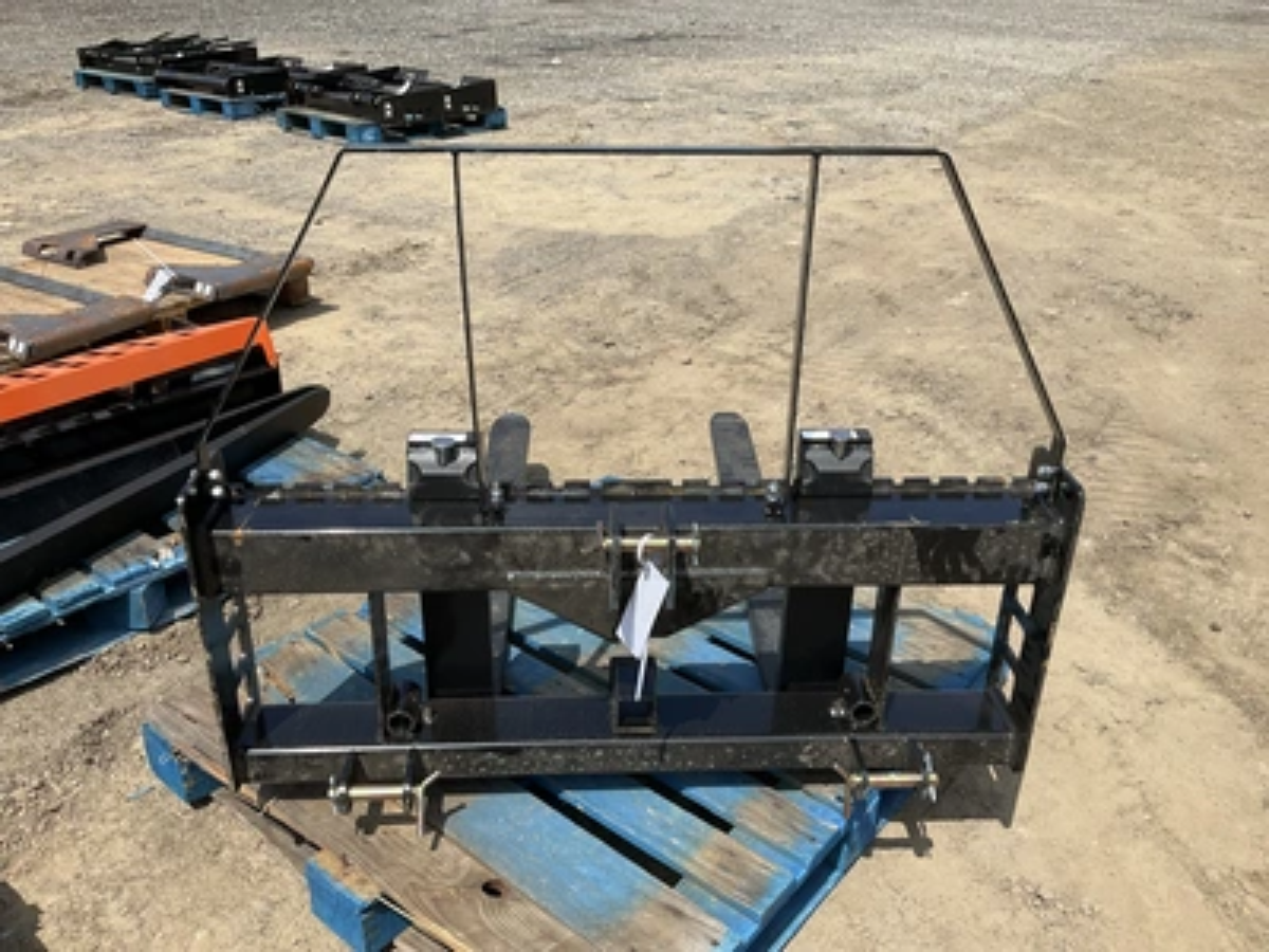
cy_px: 476
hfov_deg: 61.7
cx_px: 634
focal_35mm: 29
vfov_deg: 48.2
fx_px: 1063
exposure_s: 1/2141
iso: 25
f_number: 1.8
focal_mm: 3
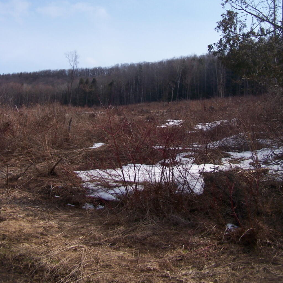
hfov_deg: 37.6
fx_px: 416
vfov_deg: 37.2
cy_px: 95
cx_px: 142
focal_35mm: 45
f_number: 4
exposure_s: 1/1000
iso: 80
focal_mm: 6.3
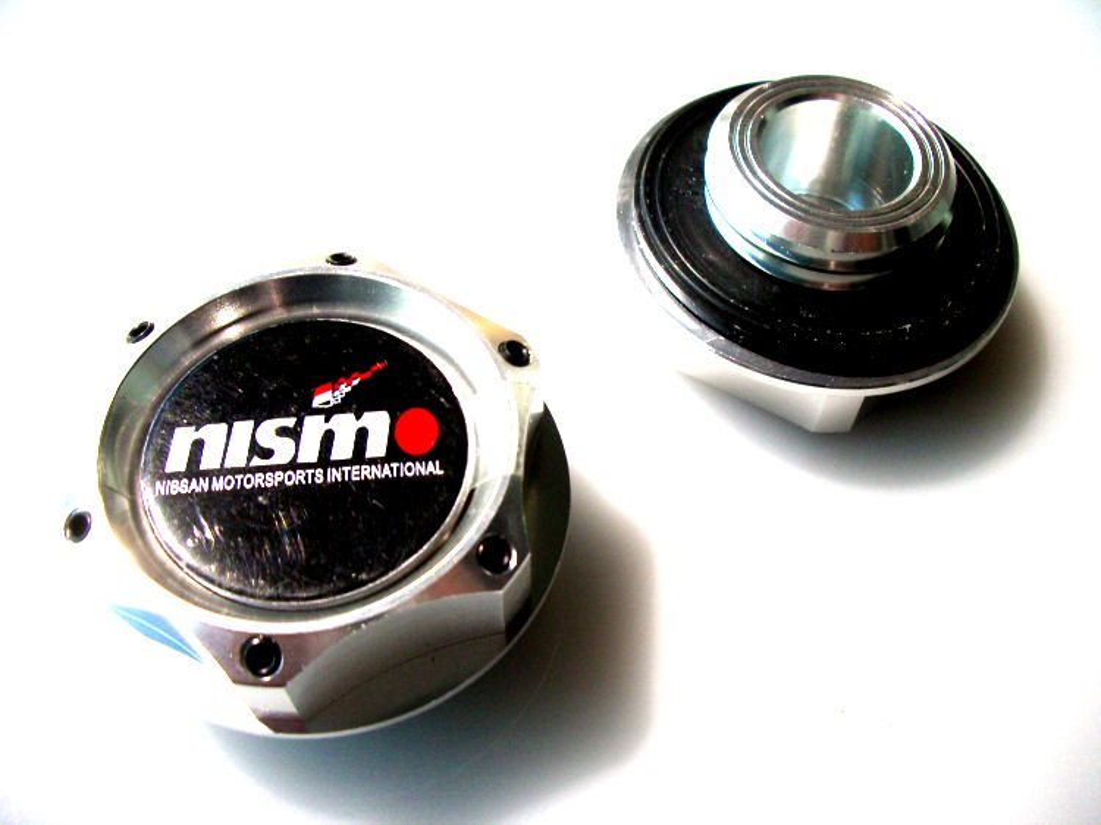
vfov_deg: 40.7
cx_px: 550
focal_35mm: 35
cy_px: 412
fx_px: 1113
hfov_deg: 52.6
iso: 100
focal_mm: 5.8
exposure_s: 1/80
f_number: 2.6
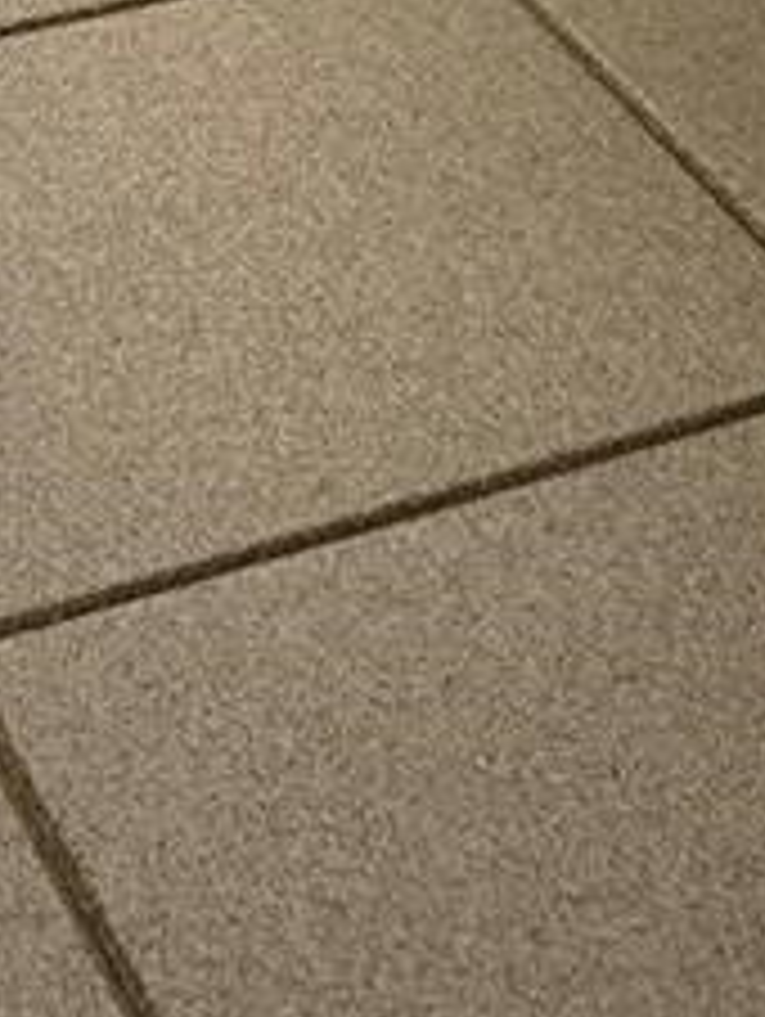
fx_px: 4059
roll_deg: -1.4
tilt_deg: -7.6
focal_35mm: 138
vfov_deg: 11.4
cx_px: 544
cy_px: -1570
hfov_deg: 10.8
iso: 64
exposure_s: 1/120
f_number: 1.6
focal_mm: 5.1
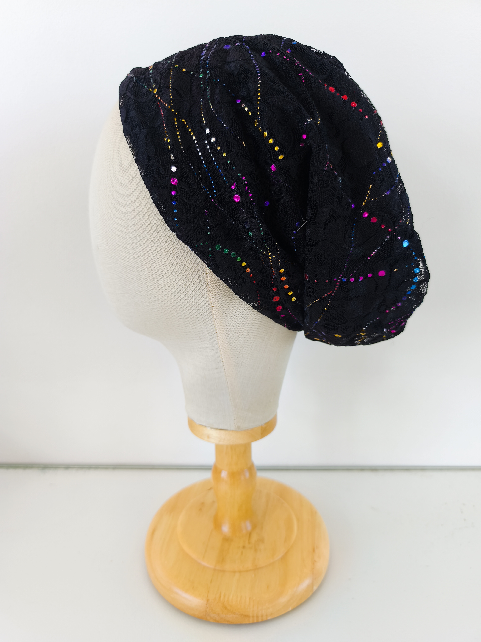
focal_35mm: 23
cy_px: 321
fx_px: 426
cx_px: 240
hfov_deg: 58.9
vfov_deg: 73.9
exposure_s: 1/30
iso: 50
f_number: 1.65
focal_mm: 6.14
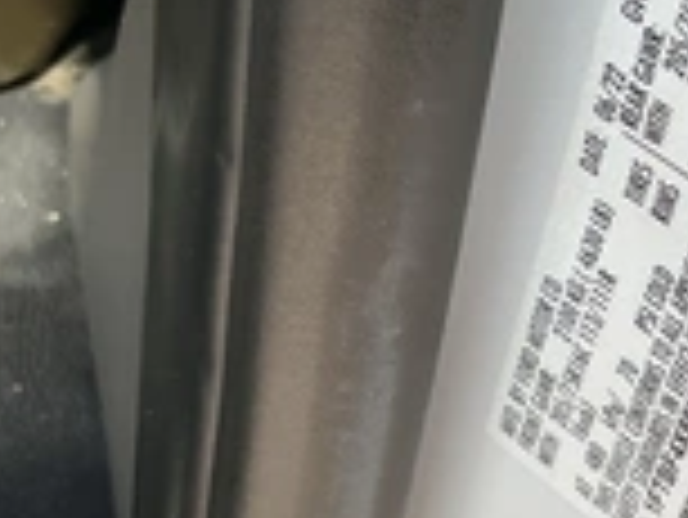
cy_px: 198
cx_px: 612
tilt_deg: -39.6
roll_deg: -17.5
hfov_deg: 25.9
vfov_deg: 20.2
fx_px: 1452
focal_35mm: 73
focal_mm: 3
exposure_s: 1/188
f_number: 1.8
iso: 20
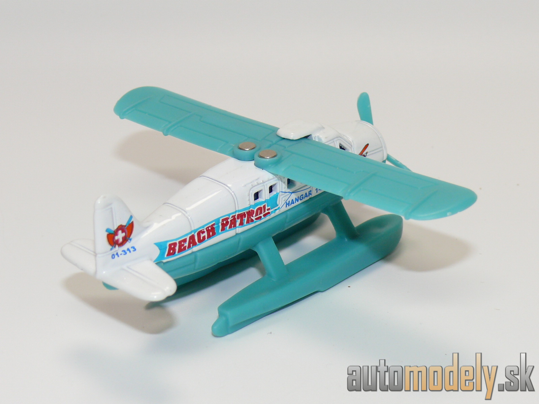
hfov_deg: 22.0
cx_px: 270
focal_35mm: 89
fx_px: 1386
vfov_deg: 16.6
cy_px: 202
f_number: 4
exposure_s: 1/30
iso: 100
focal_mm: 12.4
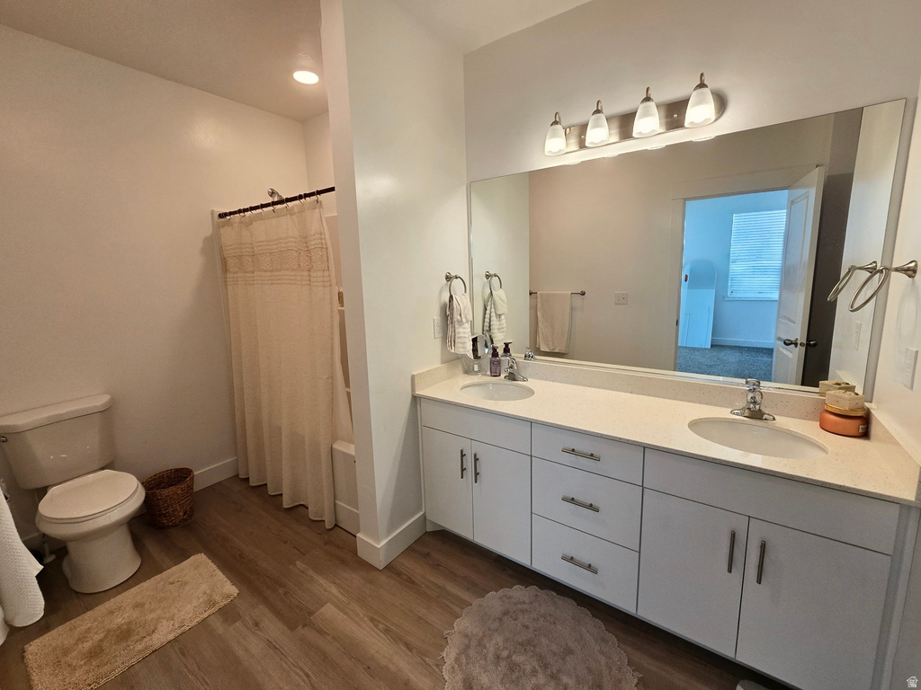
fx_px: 346
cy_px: 345
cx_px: 460
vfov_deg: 89.9
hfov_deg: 106.2
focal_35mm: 13
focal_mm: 2.2
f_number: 2.2
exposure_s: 1/120
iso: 64
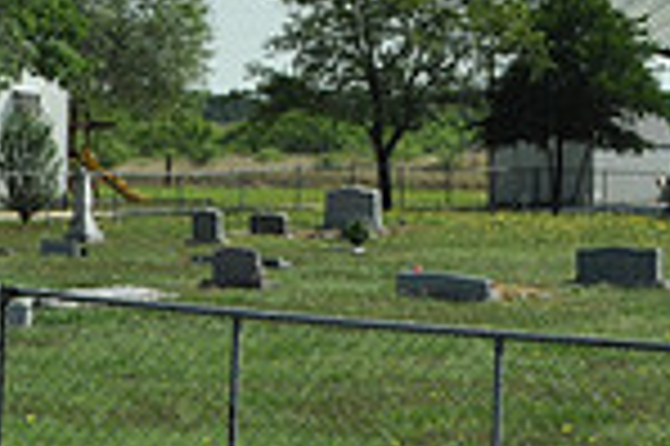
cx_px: 279
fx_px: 3030
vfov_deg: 8.3
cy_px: -92
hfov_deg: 12.6
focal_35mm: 163
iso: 200
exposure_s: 1/125
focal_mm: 28
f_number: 11
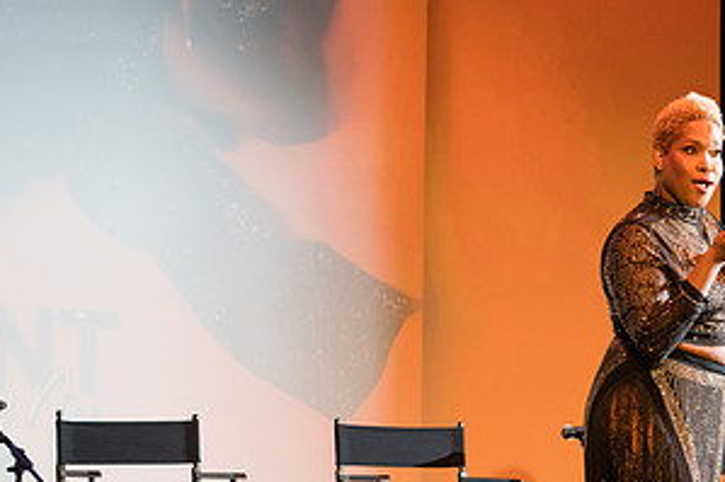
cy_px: 408
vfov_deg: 9.8
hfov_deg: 14.5
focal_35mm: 140
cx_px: 667
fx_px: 2818
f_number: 4
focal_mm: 70
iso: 3200
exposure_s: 1/250
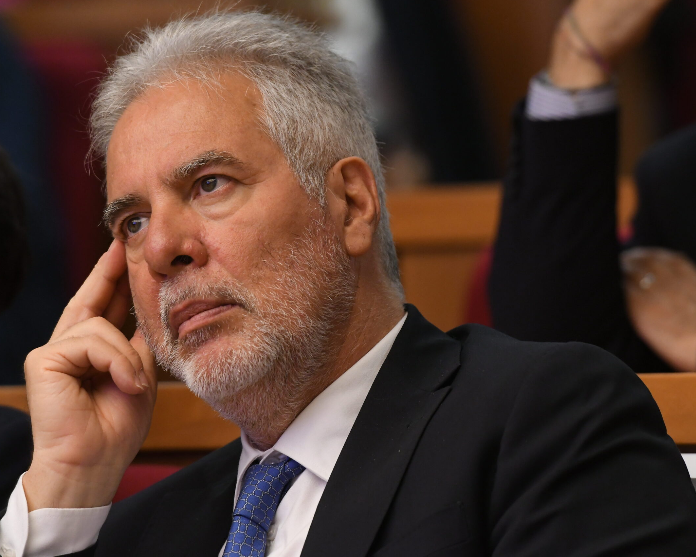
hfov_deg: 5.7
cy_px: 278
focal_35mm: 339
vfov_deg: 4.6
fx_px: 6983
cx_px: 336
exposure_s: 1/160
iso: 2500
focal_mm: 200
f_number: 3.5
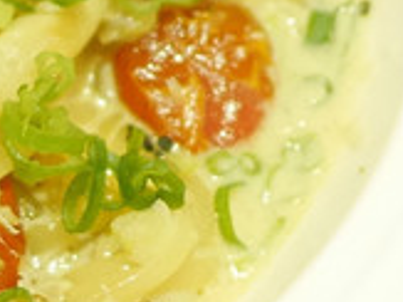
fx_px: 2571
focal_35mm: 221
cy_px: 182
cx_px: -198
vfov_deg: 6.7
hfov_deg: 8.8
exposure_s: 1/60
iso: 1250
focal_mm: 15
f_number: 1.7
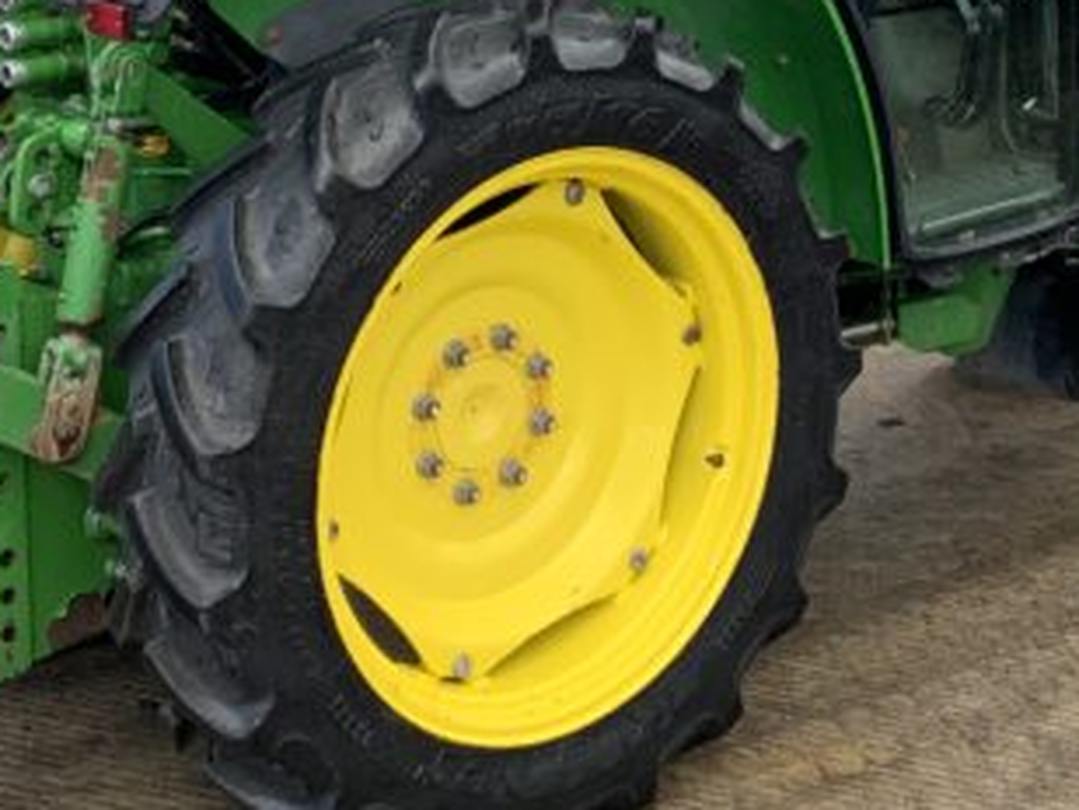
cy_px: -133
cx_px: 730
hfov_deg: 20.4
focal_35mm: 96
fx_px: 2994
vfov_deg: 14.9
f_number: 1.8
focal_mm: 3
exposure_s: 1/338
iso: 16
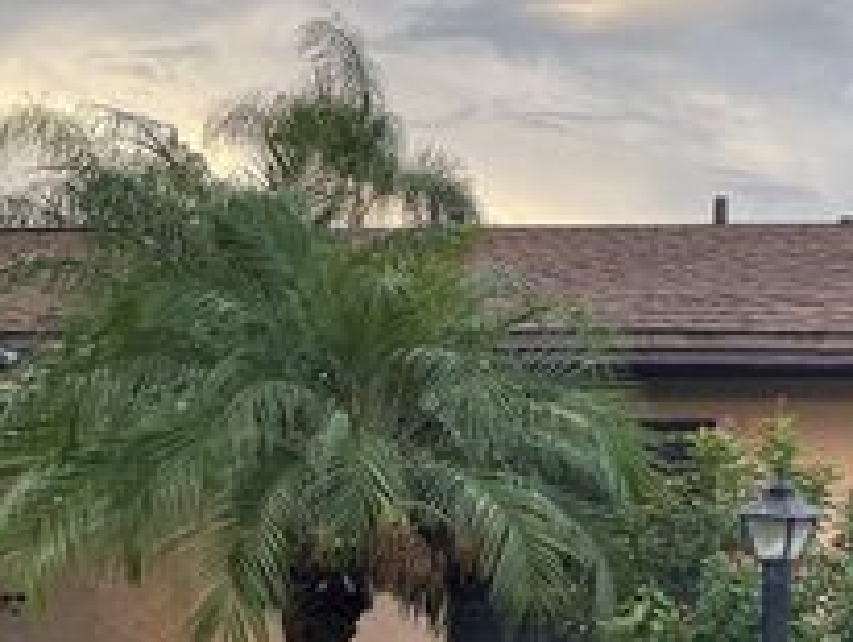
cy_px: 570
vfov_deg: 22.8
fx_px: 1554
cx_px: 965
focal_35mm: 63
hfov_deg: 27.7
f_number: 1.6
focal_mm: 5.1
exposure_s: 1/427
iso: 32
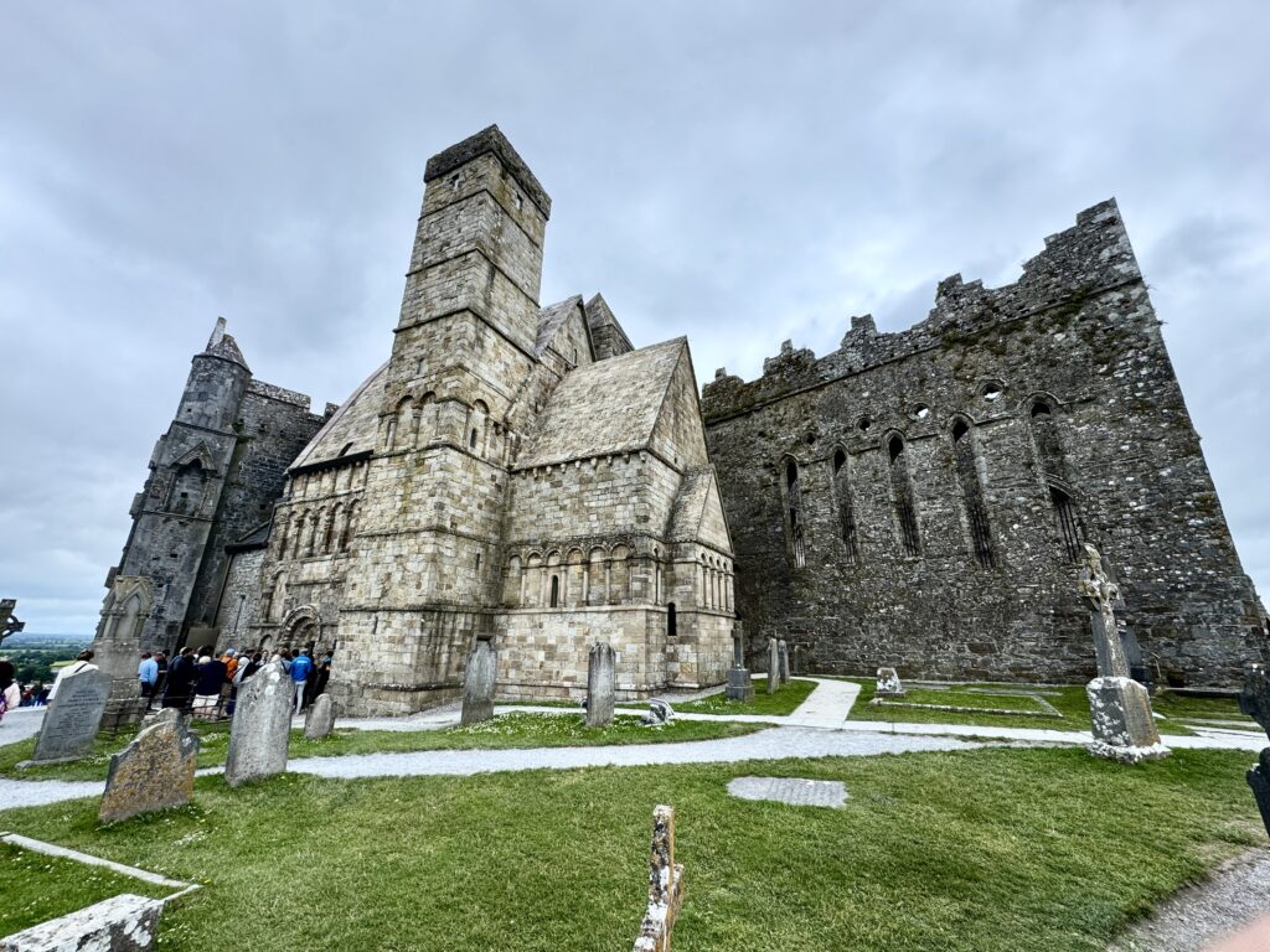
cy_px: 476
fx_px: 514
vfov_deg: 85.7
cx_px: 635
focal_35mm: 14
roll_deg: -1.0
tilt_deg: +18.6
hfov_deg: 102.1
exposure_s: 1/610
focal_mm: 2.22
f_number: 2.2
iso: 40
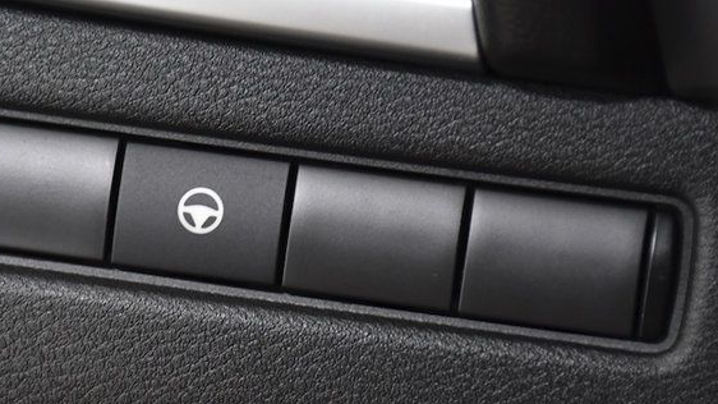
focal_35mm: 189
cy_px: 292
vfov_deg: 6.4
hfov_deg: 11.4
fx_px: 3598
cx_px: 185
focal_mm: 66
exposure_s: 1/100
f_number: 5
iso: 1250
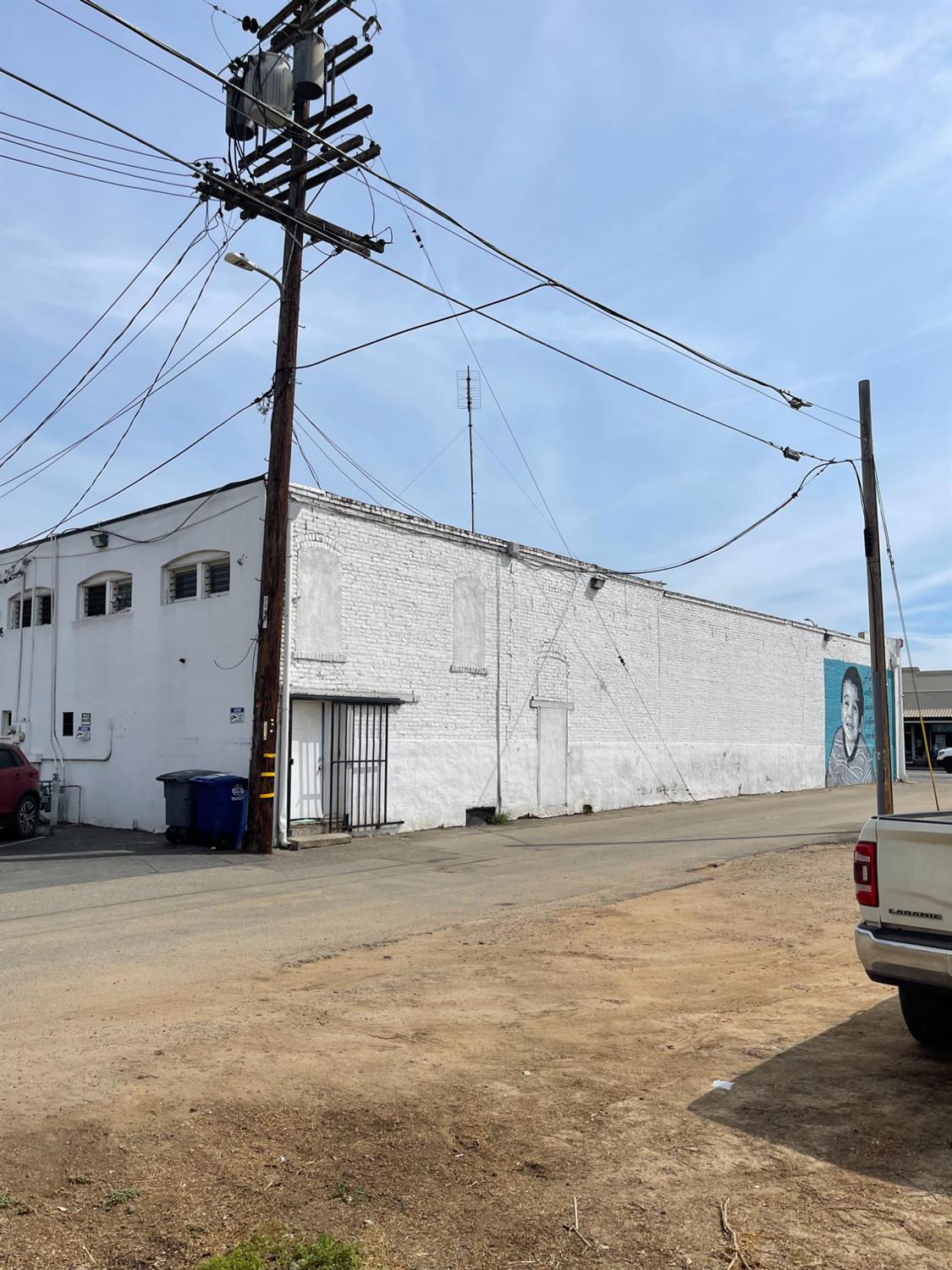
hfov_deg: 54.9
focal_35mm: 25
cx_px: 476
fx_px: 917
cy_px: 635
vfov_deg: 69.4
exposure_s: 1/7937
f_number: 1.6
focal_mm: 5.1
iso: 32
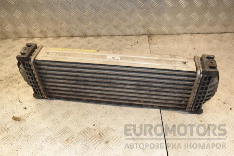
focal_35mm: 33
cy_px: 78
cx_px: 117
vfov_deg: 40.0
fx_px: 214
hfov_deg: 57.2
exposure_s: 1/200
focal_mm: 22
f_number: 5.6
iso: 800
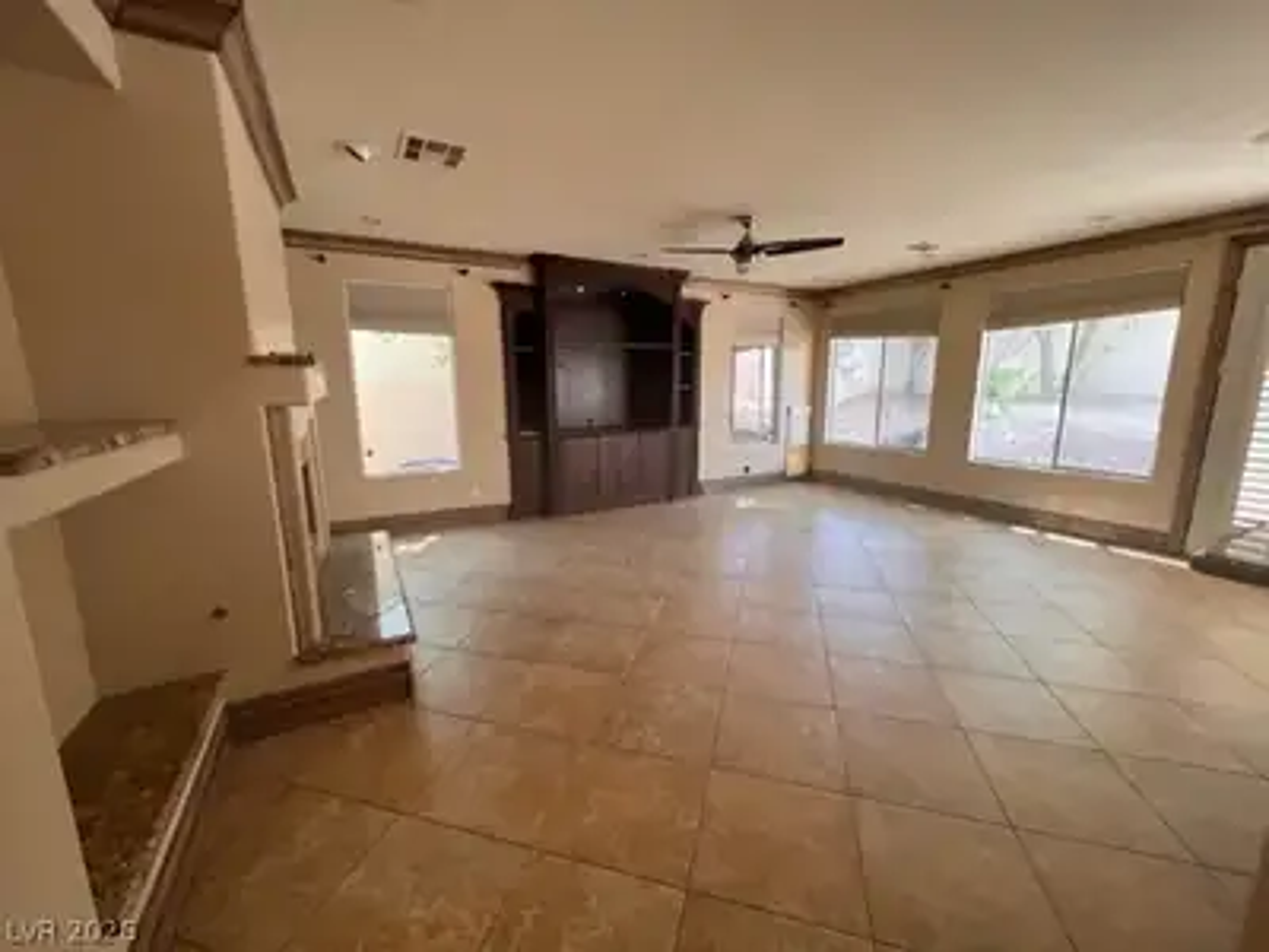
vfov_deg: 89.9
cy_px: 476
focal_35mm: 13
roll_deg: +0.5
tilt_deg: -10.3
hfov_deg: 106.2
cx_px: 634
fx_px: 477
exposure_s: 1/120
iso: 200
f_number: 1.8
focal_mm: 1.57
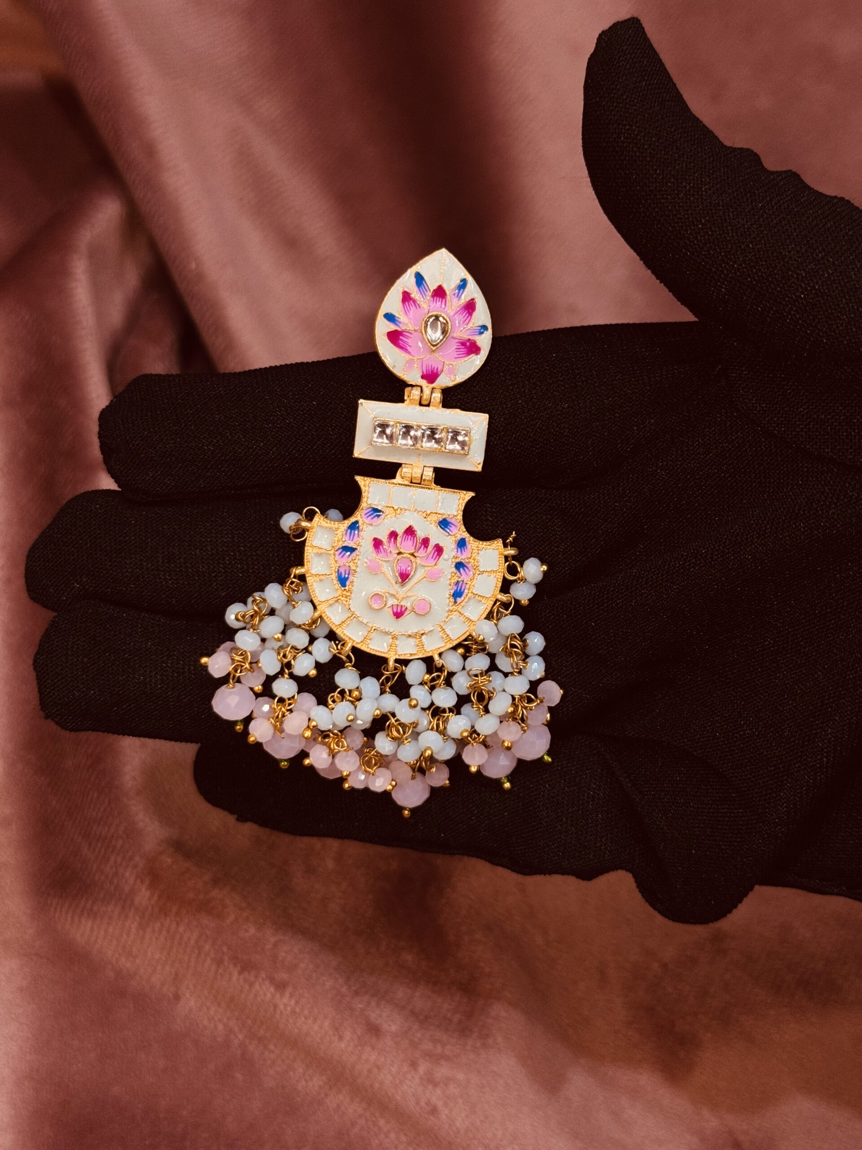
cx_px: 431
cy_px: 575
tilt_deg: -64.3
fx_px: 1594
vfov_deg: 39.7
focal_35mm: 48
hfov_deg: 30.3
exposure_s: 1/50
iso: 100
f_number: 1.78
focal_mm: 6.76
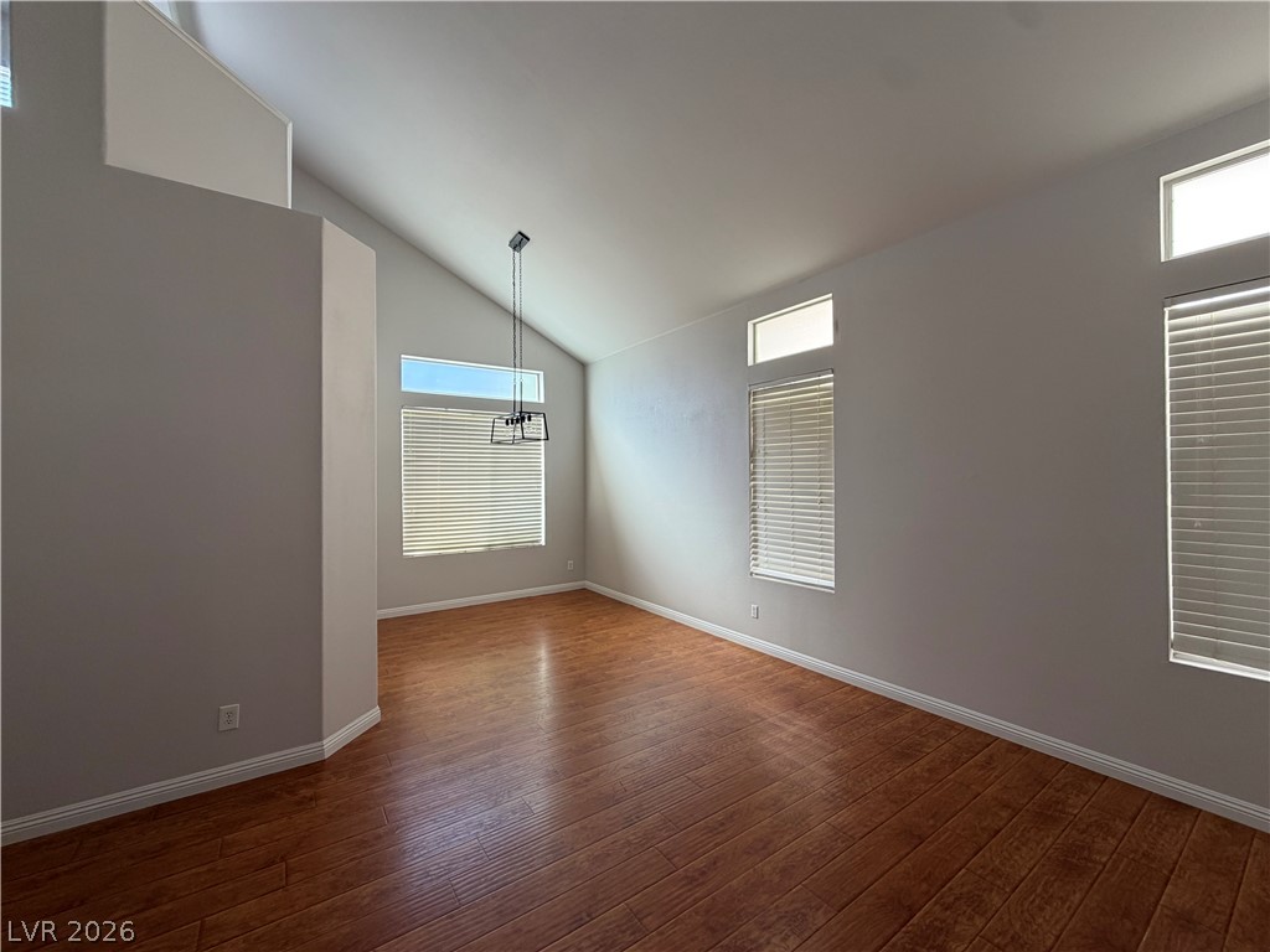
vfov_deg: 85.7
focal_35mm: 14
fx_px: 514
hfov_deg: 102.1
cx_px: 635
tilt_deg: +0.9
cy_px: 476
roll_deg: +0.2
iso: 100
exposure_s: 1/121
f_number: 2.2
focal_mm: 2.22
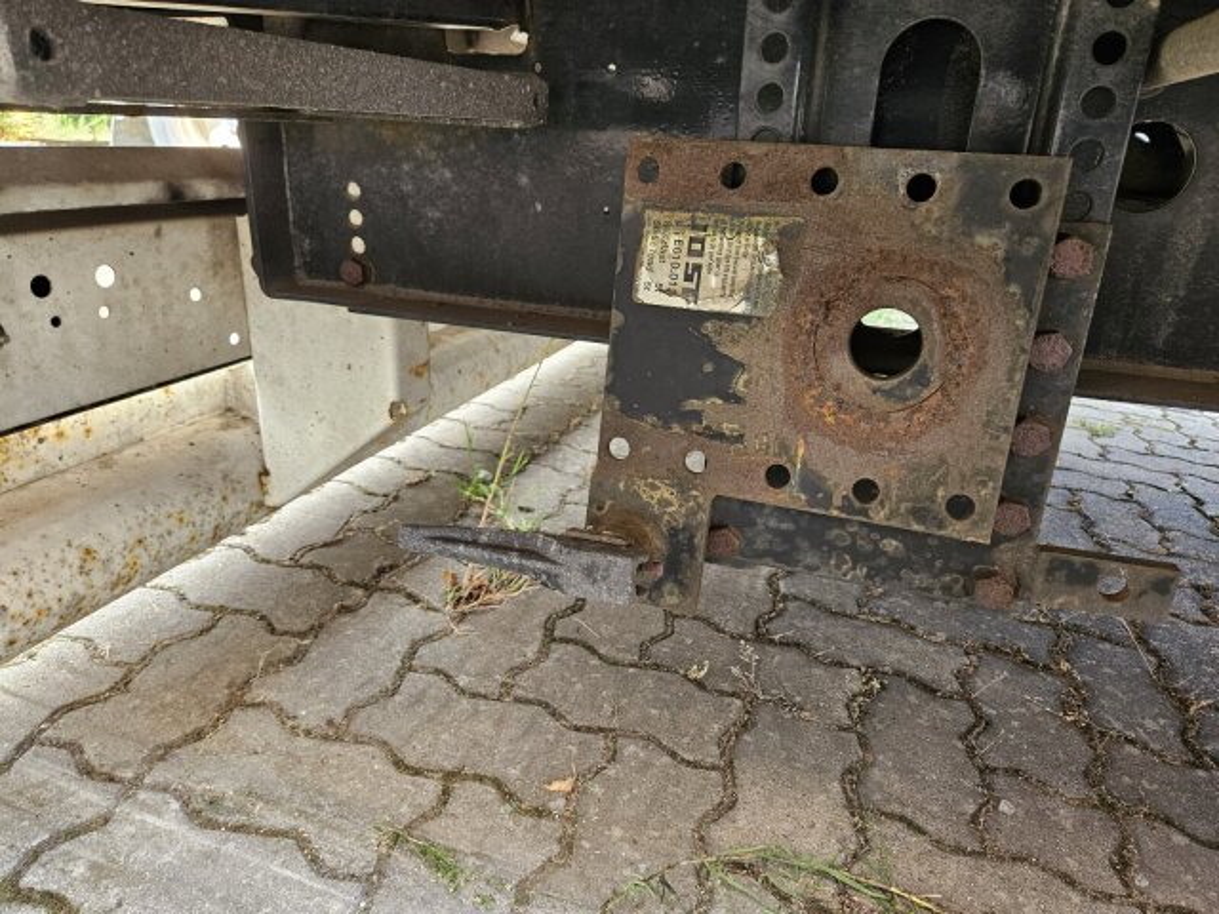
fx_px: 810
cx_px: 610
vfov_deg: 58.9
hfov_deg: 73.9
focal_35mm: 23
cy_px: 457
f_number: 1.8
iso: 160
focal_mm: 5.4
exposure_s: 1/100
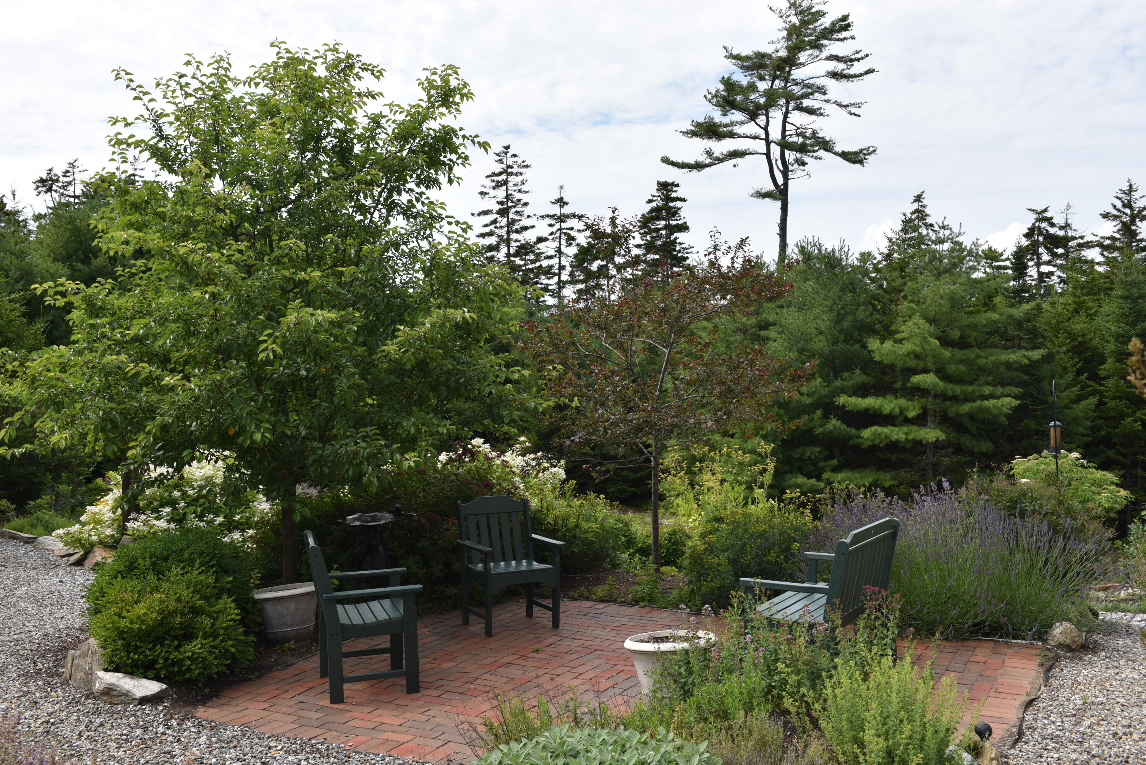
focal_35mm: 34
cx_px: 573
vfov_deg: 38.9
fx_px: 1083
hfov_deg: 55.8
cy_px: 382
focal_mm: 34
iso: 200
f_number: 9
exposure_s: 1/320
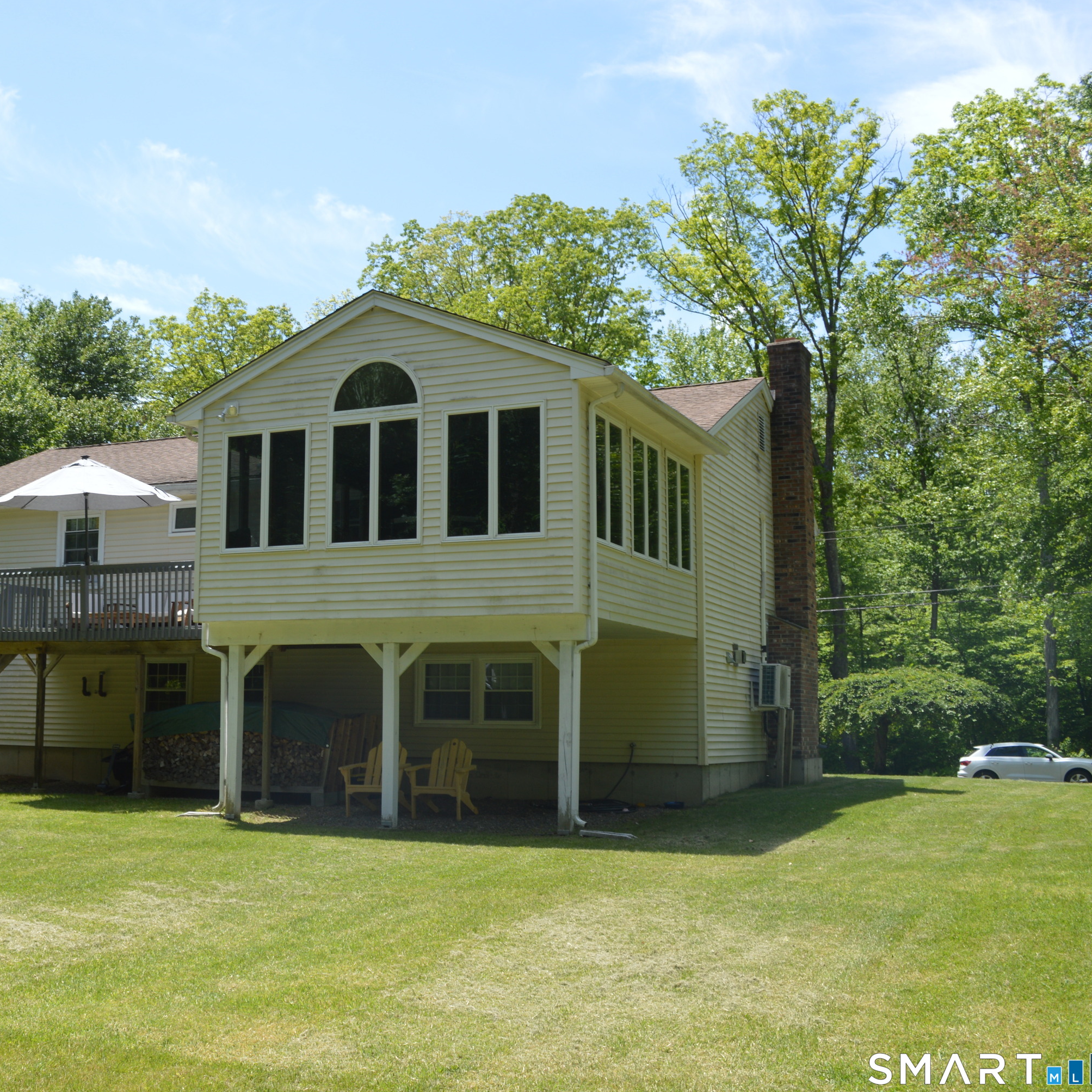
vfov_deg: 42.8
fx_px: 1392
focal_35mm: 39
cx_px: 281
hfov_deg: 41.6
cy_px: 542
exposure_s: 1/200
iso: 100
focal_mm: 20
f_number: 7.1
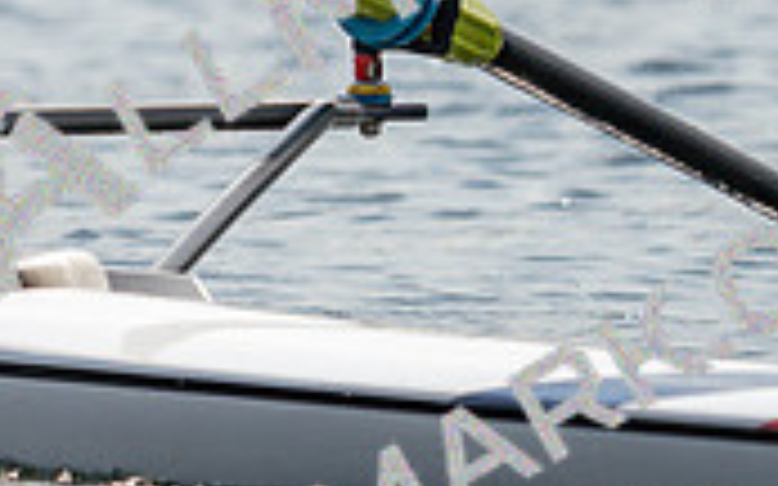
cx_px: -423
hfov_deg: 2.2
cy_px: -124
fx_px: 20412
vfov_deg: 1.4
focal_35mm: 963
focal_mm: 282
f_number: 5.6
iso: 160
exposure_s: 1/1600
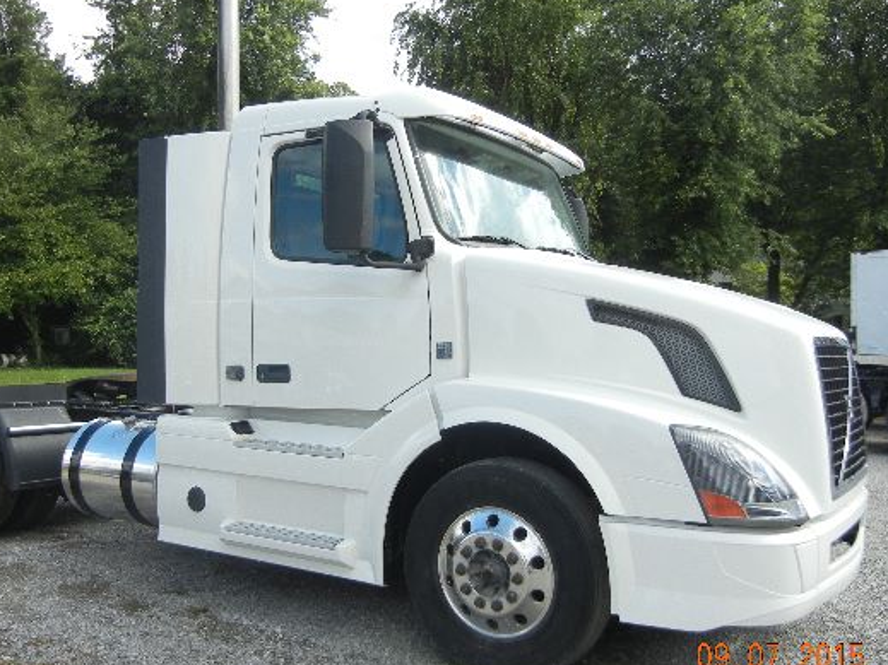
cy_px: 332
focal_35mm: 37
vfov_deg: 38.7
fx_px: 949
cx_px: 383
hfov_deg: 50.0
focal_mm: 5.4
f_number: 3.5
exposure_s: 1/625
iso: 160
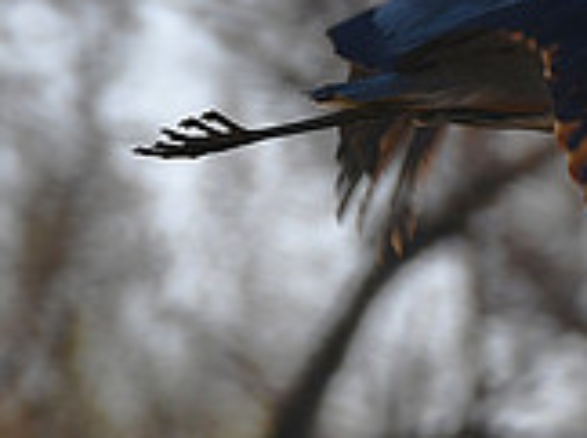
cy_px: 157
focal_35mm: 2579
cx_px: 725
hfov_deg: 0.8
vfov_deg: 0.6
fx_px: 43669
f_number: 7.1
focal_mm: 500
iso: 200
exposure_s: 1/500
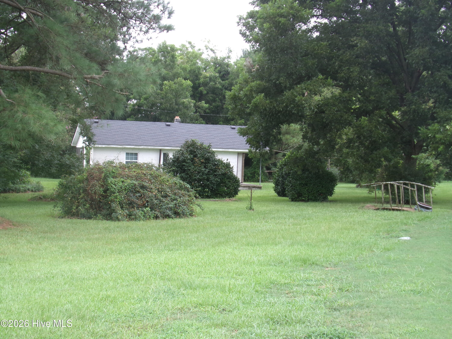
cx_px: 226
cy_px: 170
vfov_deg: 25.2
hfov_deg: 33.2
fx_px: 757
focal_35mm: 58
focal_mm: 10.3
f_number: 4.4
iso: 100
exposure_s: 1/85
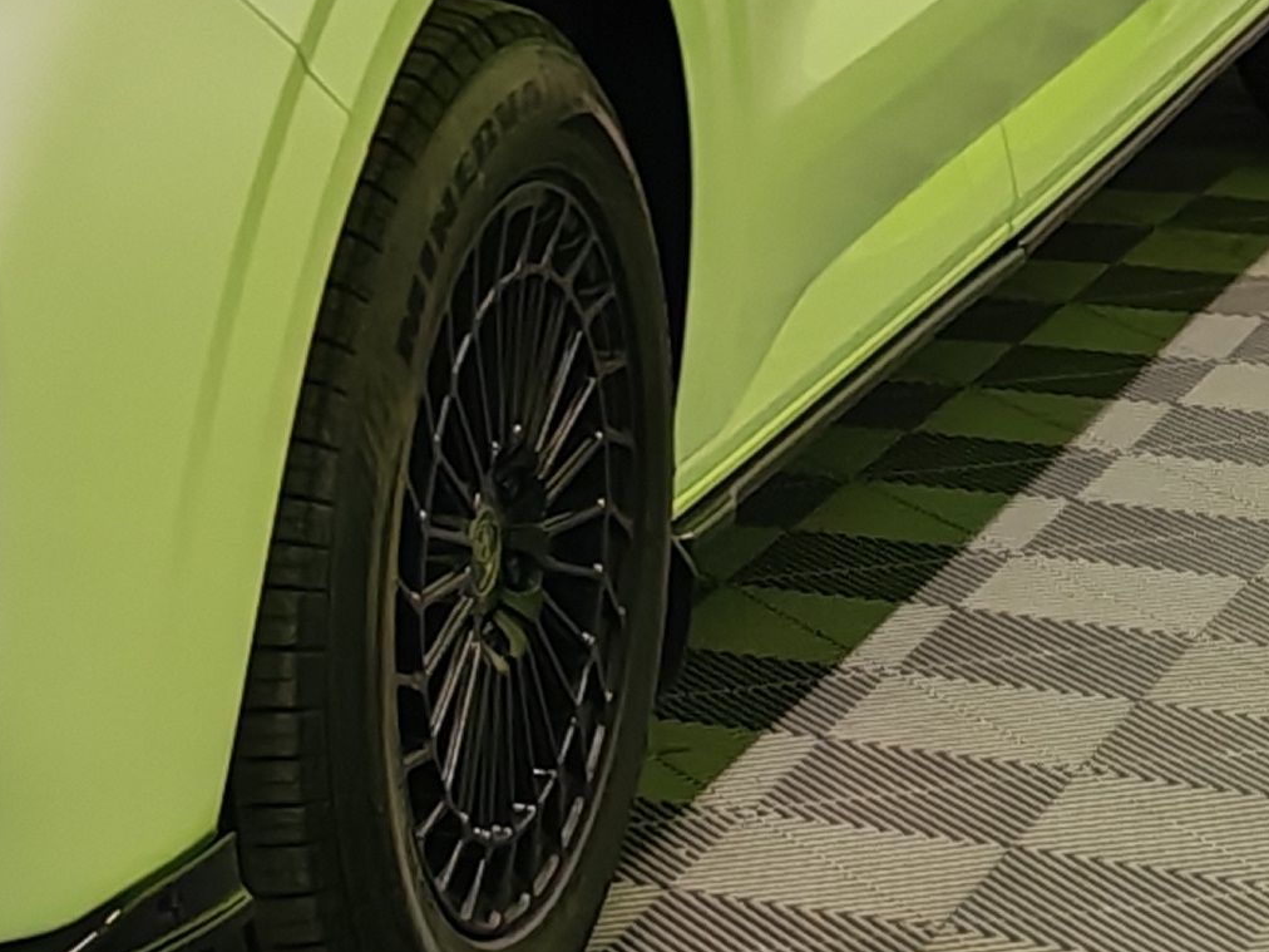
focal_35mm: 166
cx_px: -350
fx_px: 6085
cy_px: -214
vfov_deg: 8.8
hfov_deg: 11.6
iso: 320
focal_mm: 6.12
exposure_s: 1/100
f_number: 1.9
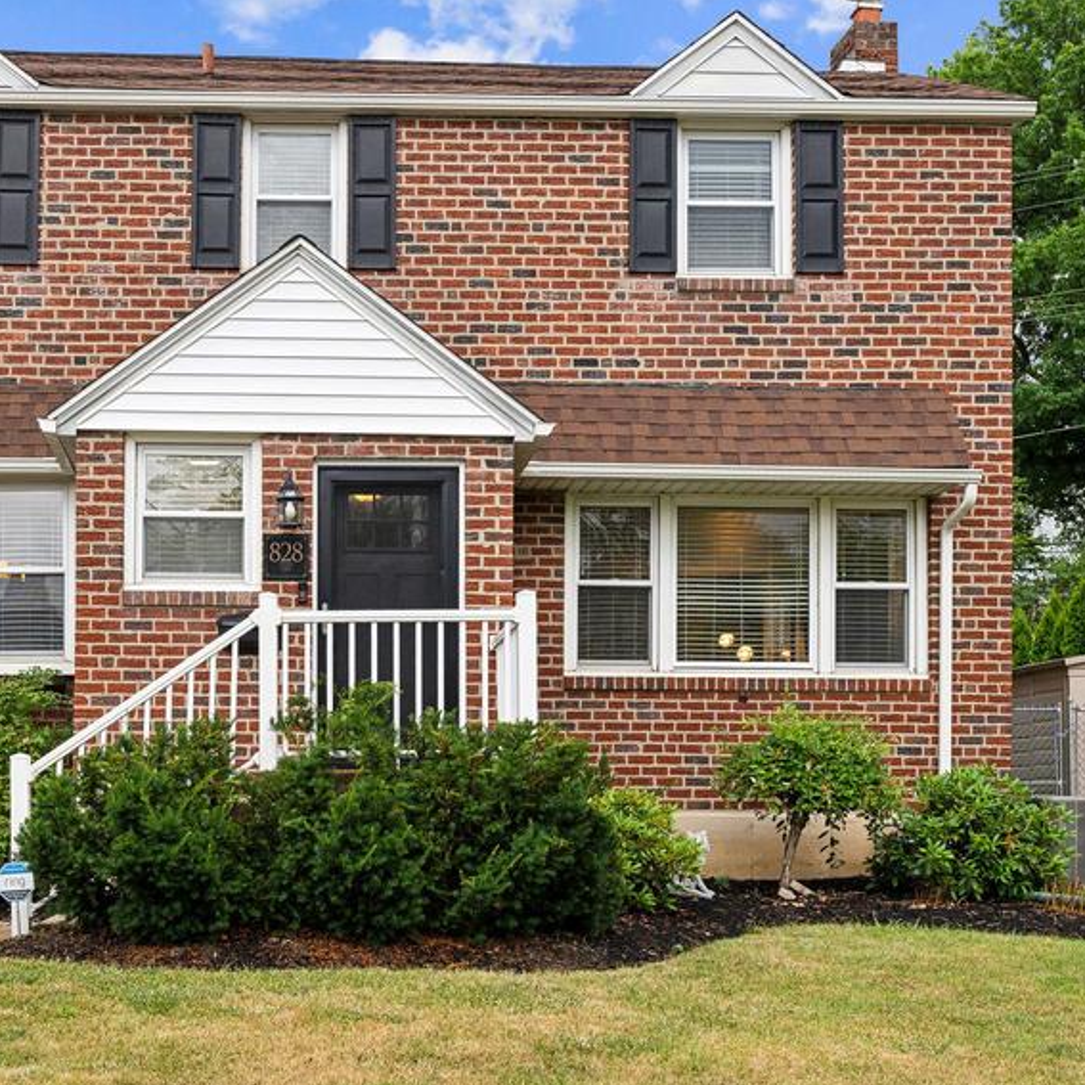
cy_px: 497
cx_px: 331
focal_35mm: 44
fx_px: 1552
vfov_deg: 38.5
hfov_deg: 37.9
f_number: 8
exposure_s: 1/60
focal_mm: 28.5
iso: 100
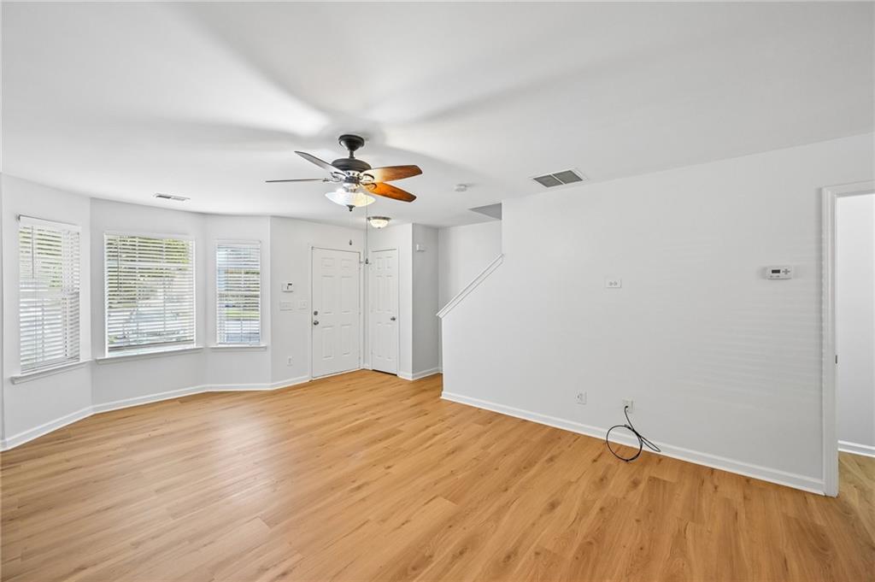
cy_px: 291
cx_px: 438
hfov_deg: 104.3
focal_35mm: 14
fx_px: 340
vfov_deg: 81.1
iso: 200
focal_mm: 14
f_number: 7.1
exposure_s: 1/15
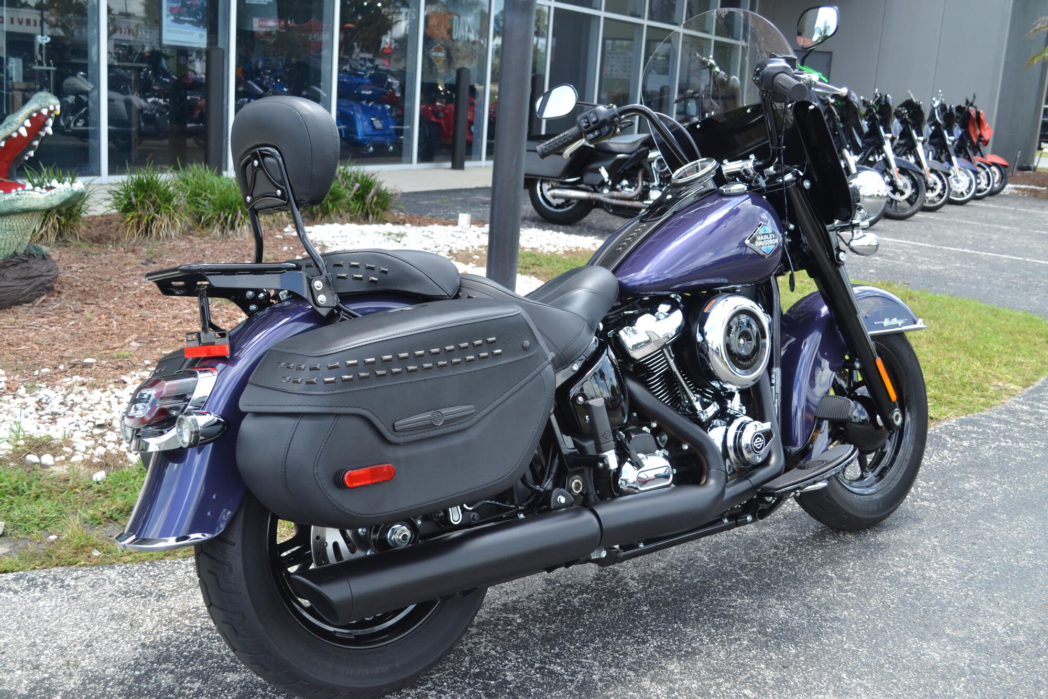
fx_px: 1135
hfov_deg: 49.6
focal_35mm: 39
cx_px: 524
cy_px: 350
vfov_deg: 34.2
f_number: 5.6
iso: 140
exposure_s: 1/125
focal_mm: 26
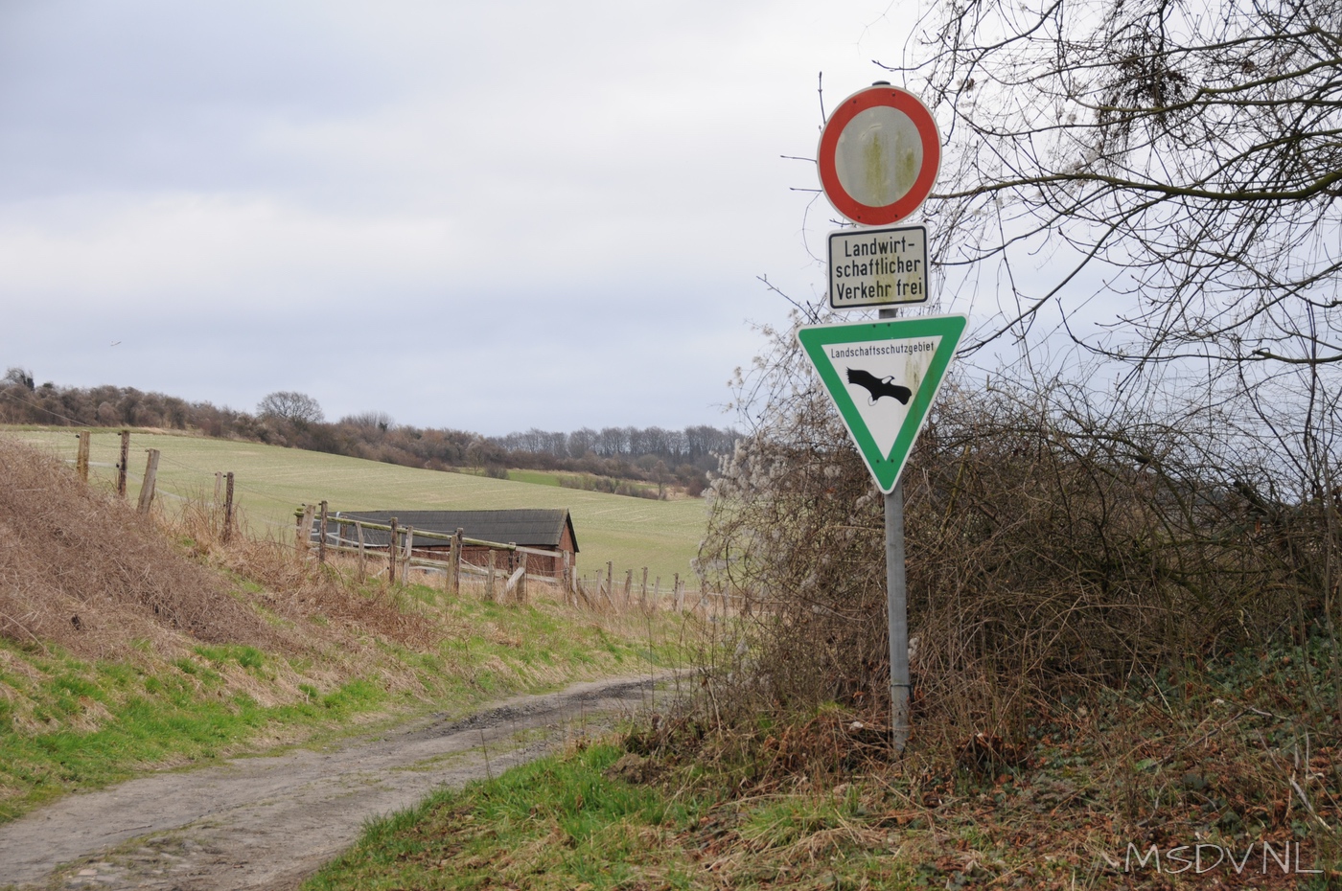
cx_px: 671
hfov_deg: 21.9
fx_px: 3463
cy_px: 446
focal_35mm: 93
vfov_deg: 14.7
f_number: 6.3
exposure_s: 1/160
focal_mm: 62
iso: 200
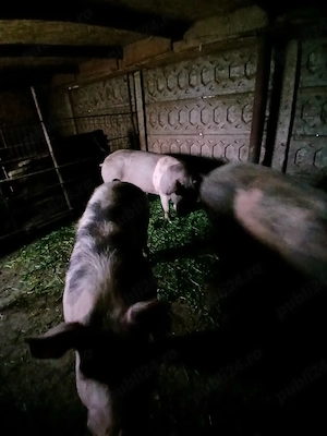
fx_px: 214
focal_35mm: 17
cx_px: 164
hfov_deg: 74.7
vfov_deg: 91.0
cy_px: 218
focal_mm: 1.4
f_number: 2.2
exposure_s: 1/7.14
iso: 1600
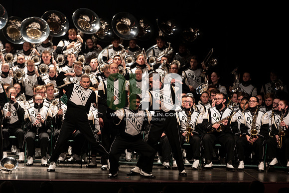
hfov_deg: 10.3
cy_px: 96
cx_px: 144
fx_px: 1605
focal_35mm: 200
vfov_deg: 6.9
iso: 2500
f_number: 2.8
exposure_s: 1/500
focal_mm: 200
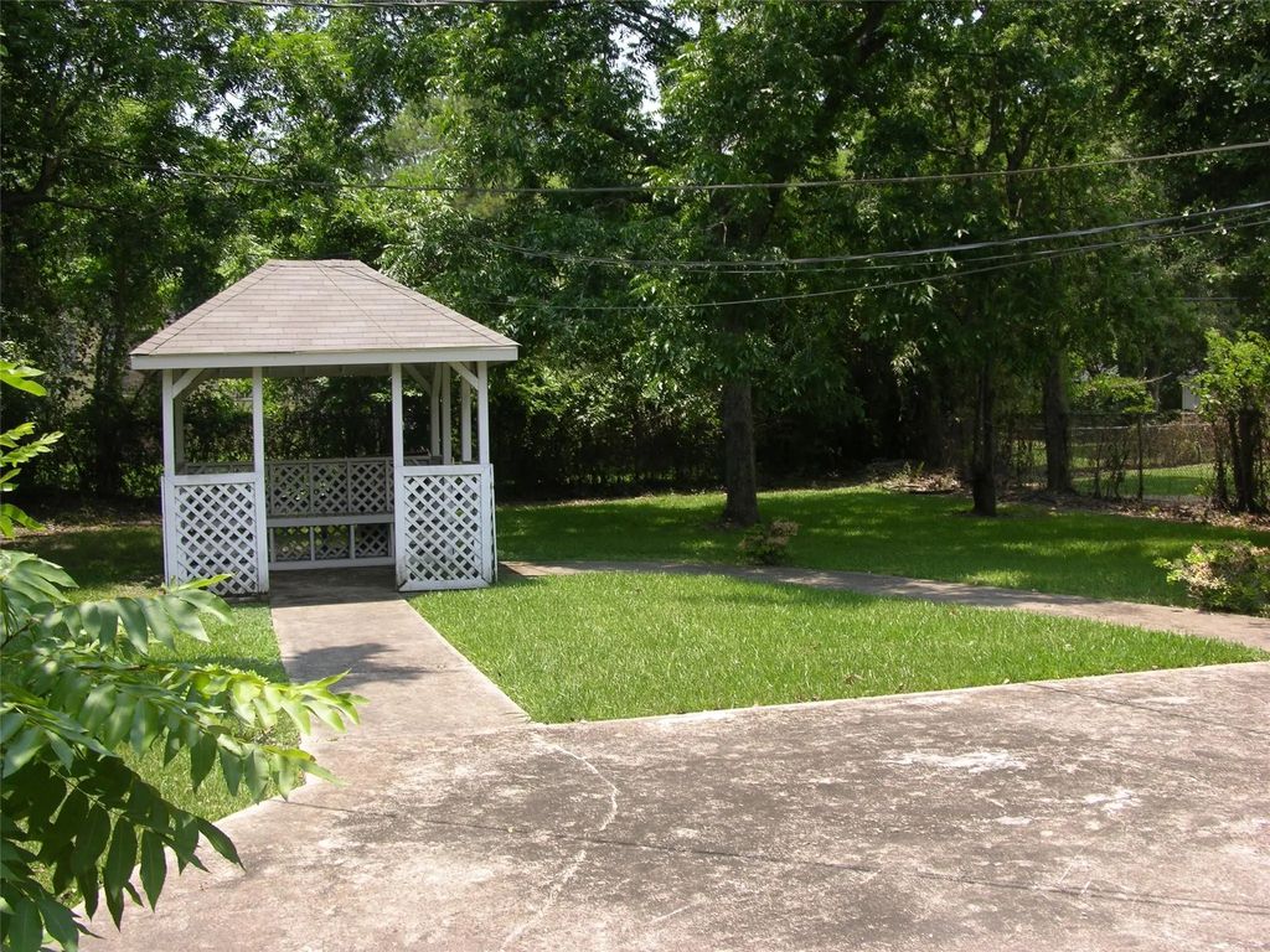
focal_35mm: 35
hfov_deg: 52.6
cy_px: 476
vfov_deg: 40.7
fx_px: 1284
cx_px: 635
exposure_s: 1/143
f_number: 5
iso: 50
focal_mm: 8.9
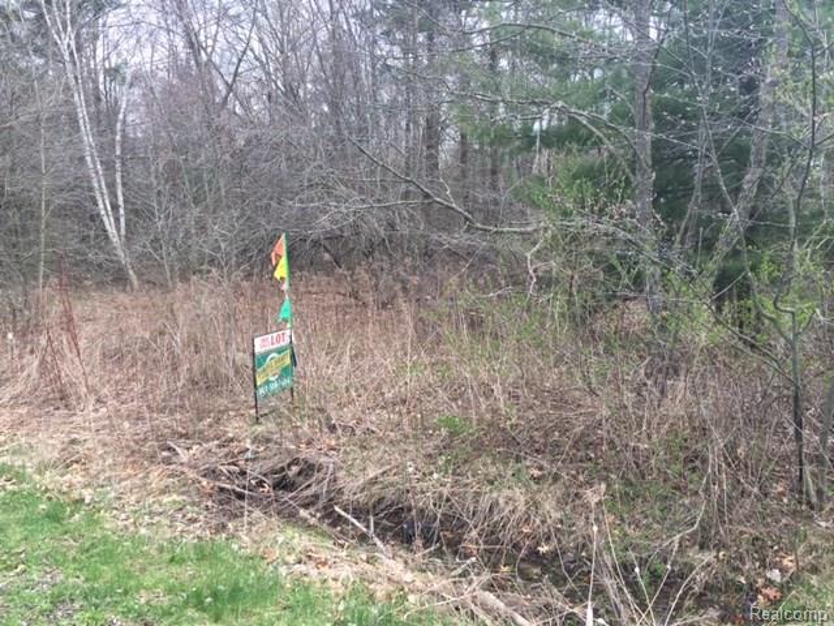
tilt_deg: -5.9
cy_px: 313
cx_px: 417
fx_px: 699
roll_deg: -1.5
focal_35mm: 29
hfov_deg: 61.7
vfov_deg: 48.2
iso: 32
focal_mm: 4.15
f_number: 2.2
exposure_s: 1/60
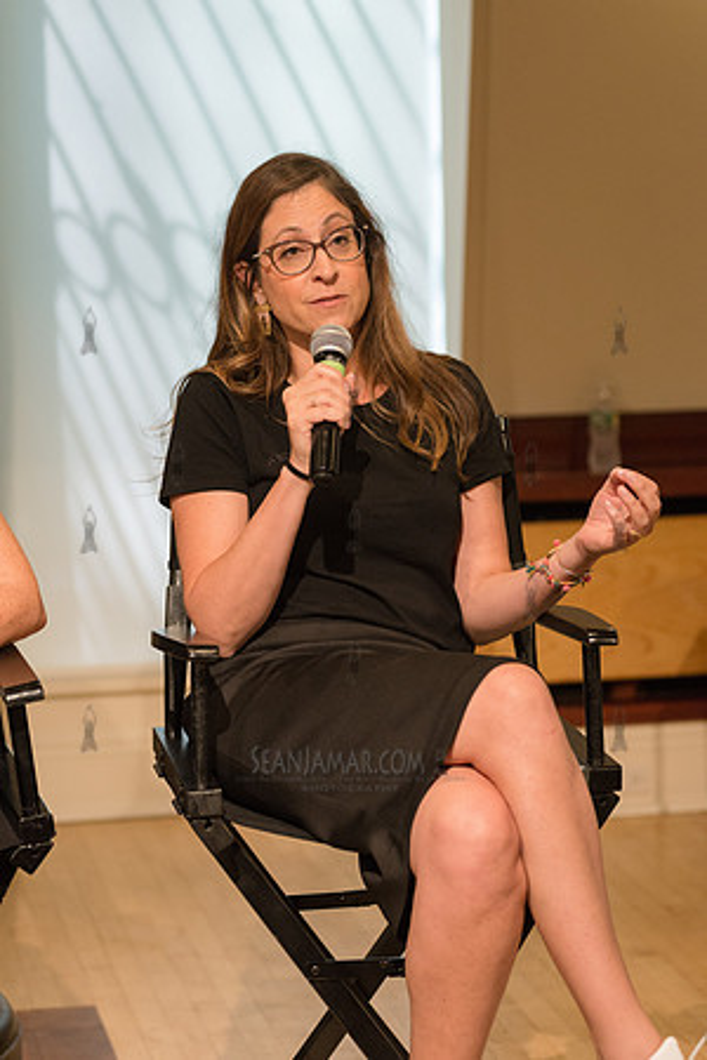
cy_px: 530
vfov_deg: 23.6
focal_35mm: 86
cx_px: 354
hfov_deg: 15.9
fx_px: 2533
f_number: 4
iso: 2500
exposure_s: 1/400
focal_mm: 86
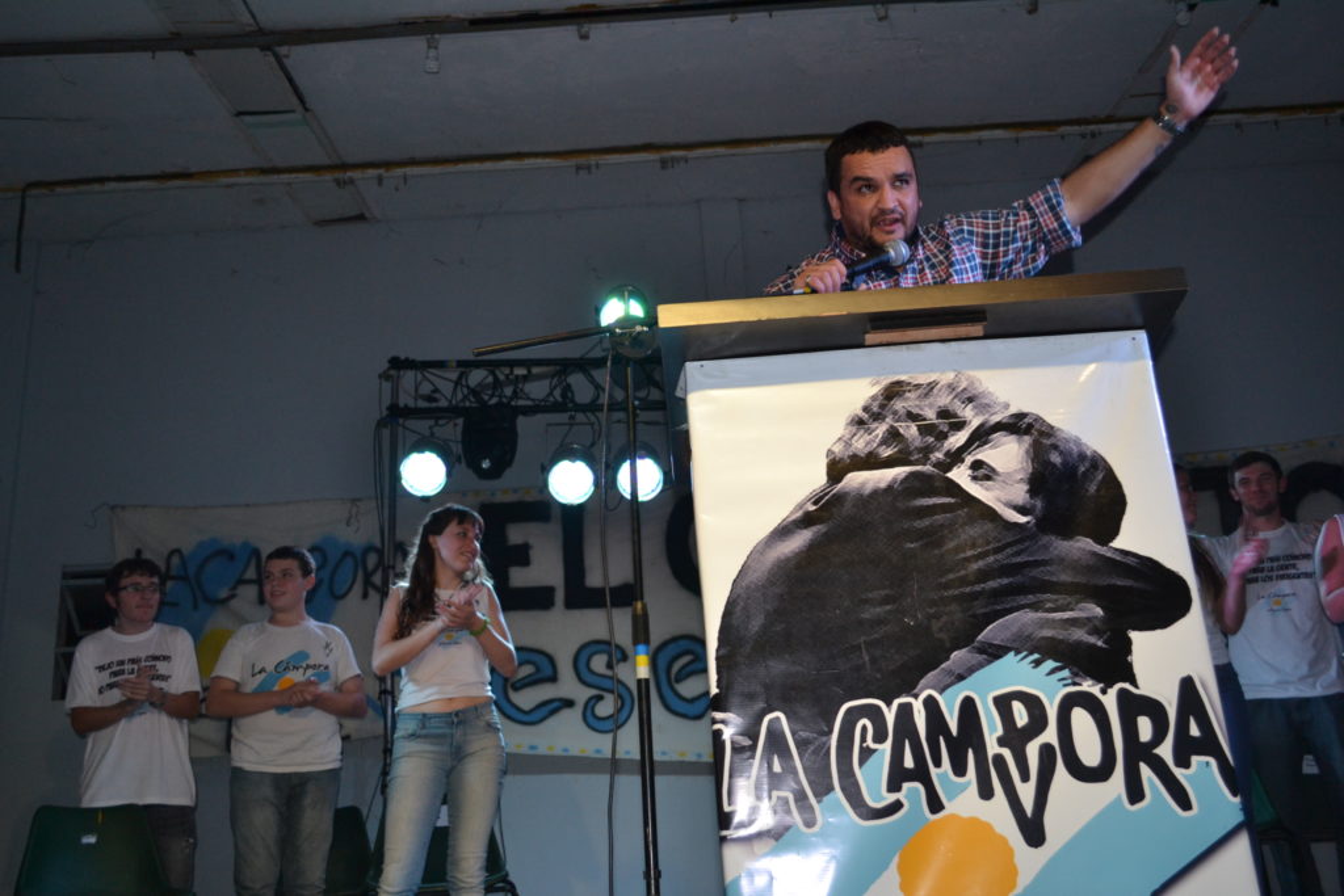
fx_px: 1232
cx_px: 672
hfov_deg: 57.2
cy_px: 448
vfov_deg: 40.0
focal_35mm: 33
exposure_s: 1/60
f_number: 4
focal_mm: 22
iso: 640
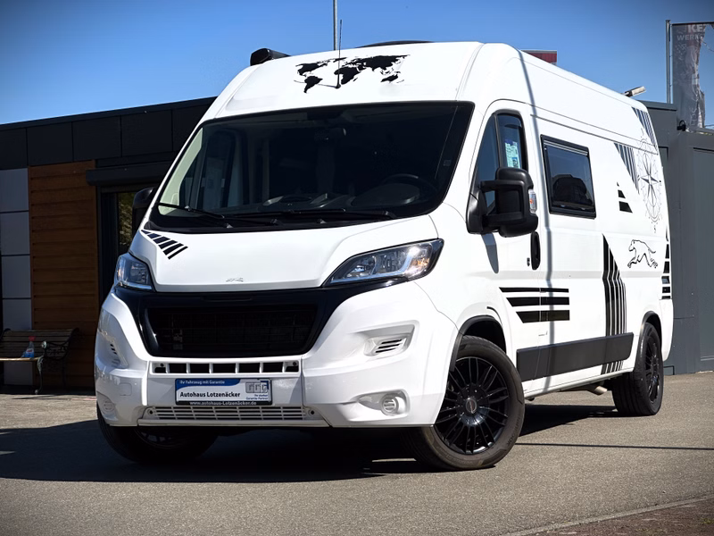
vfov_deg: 19.1
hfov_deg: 25.3
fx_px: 1588
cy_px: 268
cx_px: 357
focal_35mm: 77
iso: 32
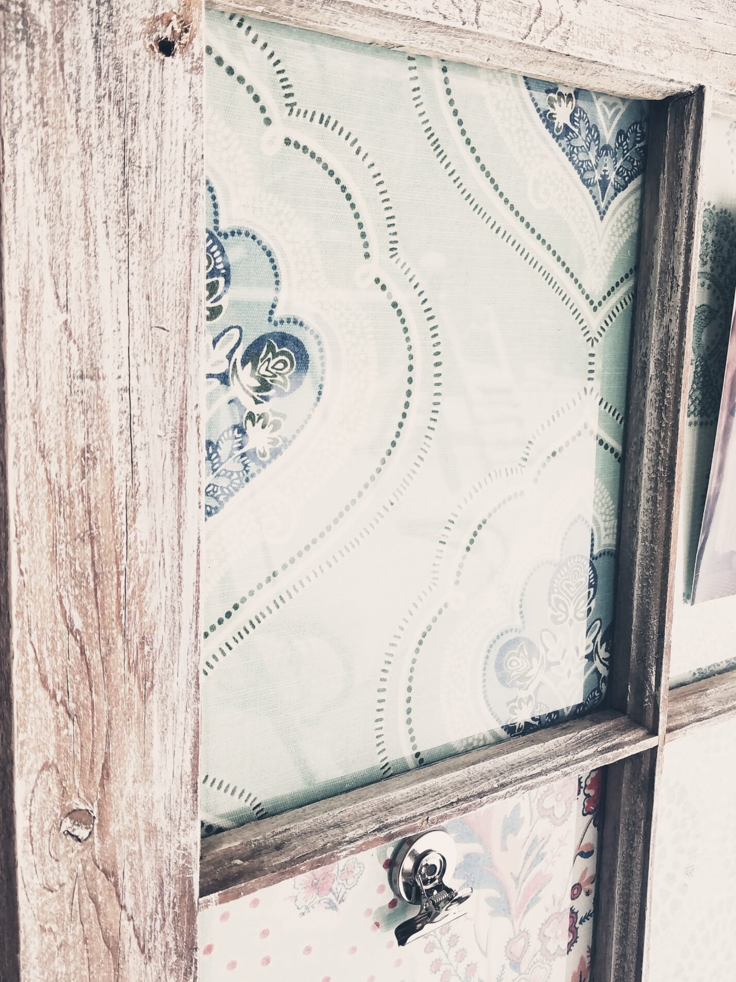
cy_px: 449
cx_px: 433
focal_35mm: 35
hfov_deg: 40.5
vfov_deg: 52.6
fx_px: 992
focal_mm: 4.2
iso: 64
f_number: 1.7
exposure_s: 1/120
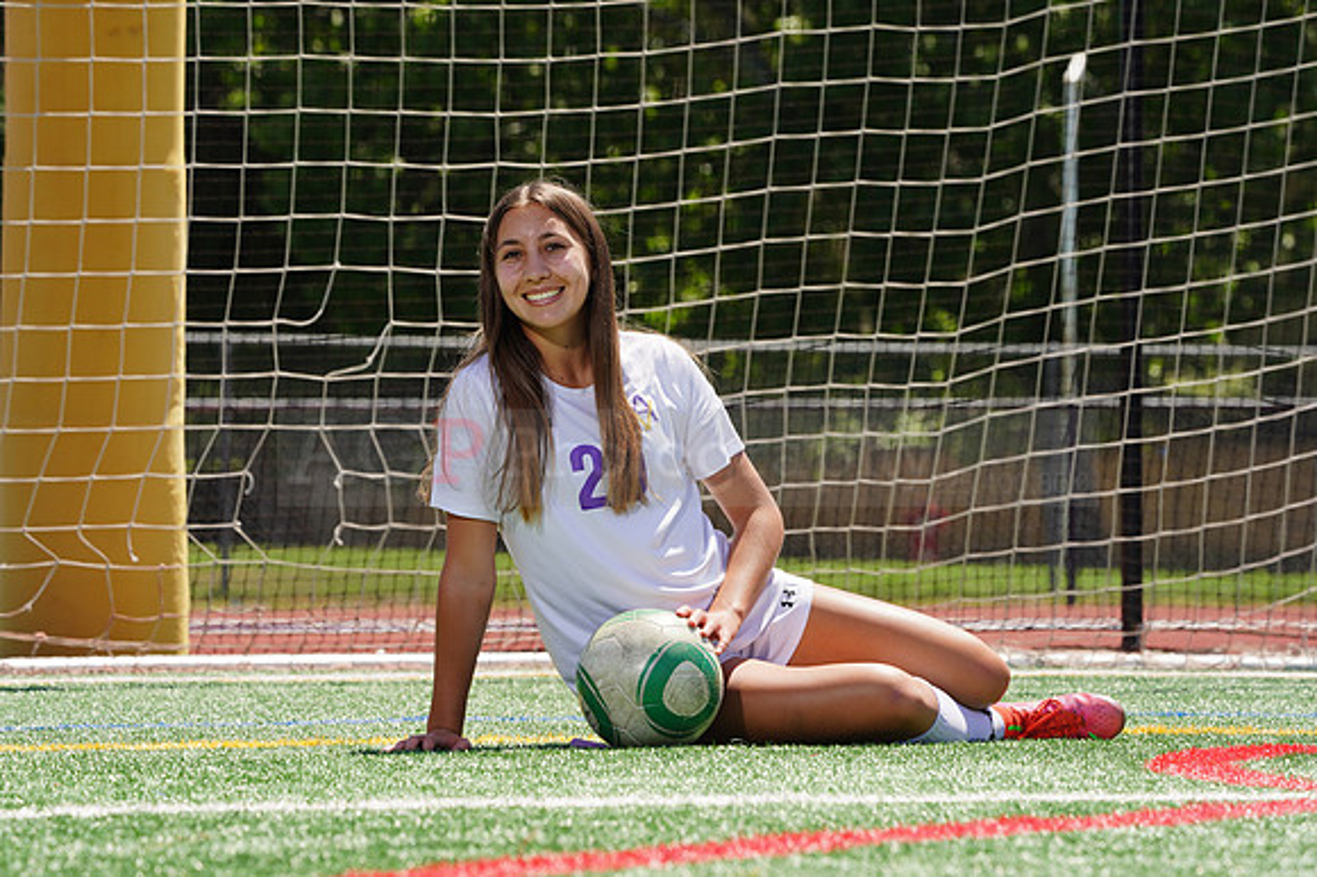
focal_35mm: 265
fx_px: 9689
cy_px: 438
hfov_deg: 7.8
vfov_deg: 5.2
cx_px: 658
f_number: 13
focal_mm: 265
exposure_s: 1/250
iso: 200
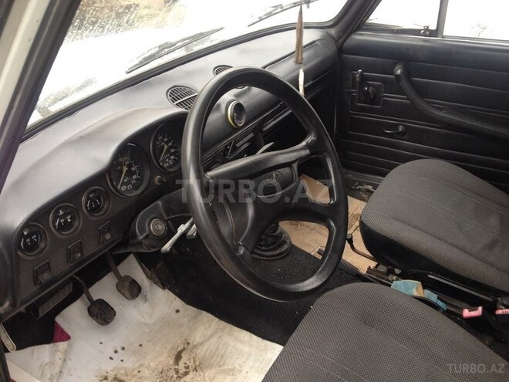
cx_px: 254
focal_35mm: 35
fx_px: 515
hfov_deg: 52.6
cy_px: 191
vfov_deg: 40.7
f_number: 2.4
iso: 50
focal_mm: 4.28
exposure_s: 1/40
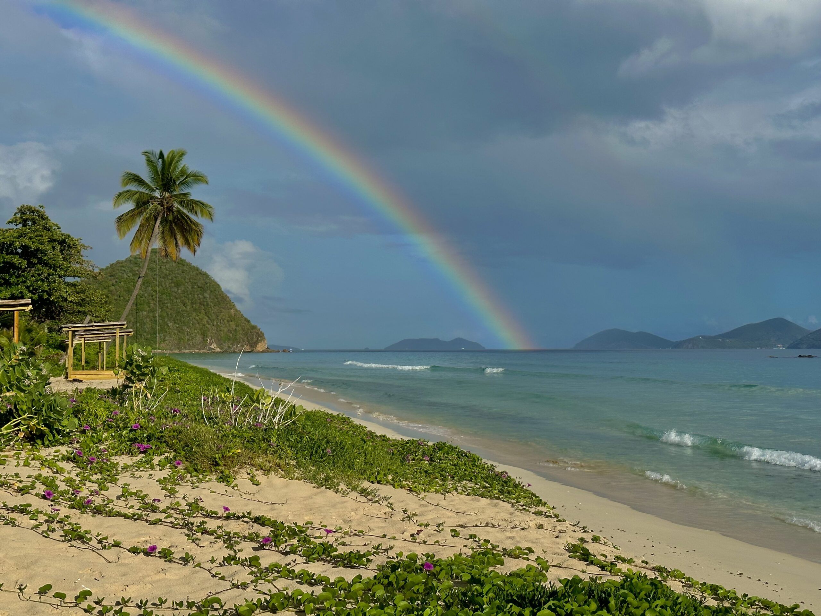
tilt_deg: +0.9
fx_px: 1138
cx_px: 410
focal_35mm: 48
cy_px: 308
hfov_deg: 39.7
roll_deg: +0.0
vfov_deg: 30.3
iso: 64
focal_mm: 6.86
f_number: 1.78
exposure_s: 1/8929
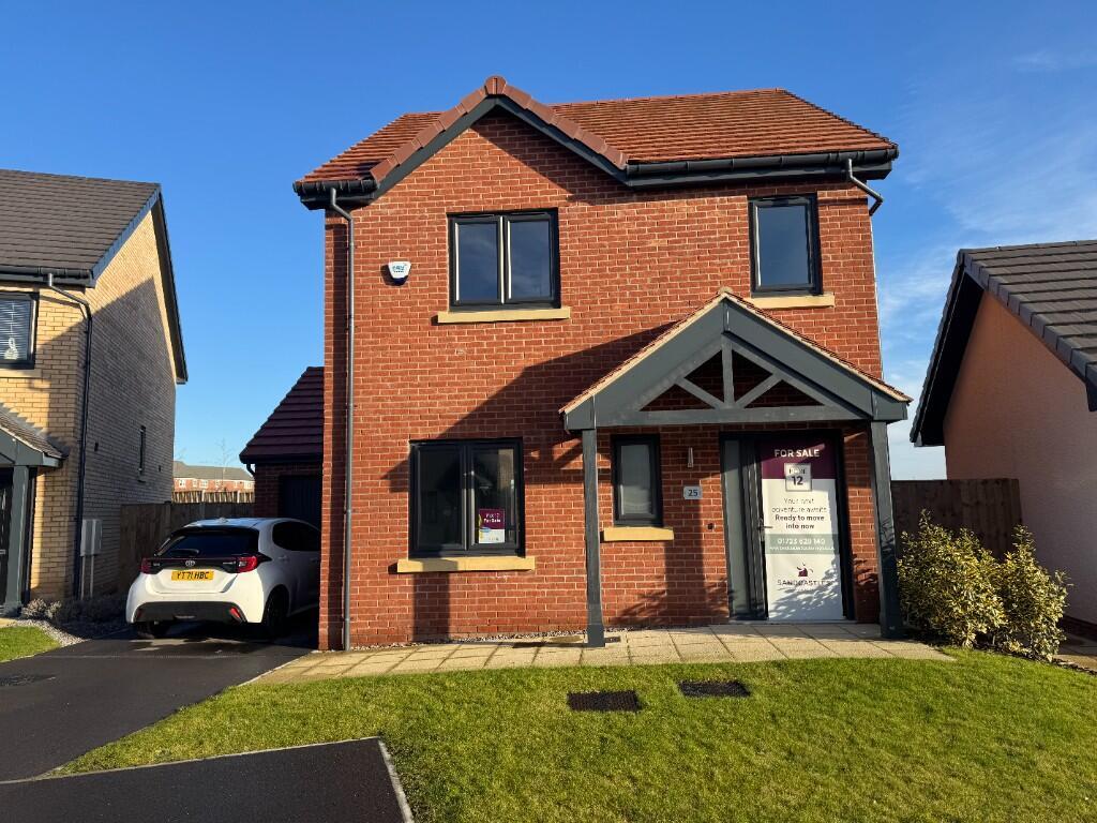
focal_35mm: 24
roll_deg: +2.0
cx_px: 548
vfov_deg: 56.8
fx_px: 761
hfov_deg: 71.6
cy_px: 412
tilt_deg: +8.3
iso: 80
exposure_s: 1/1980
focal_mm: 6.76
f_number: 1.78
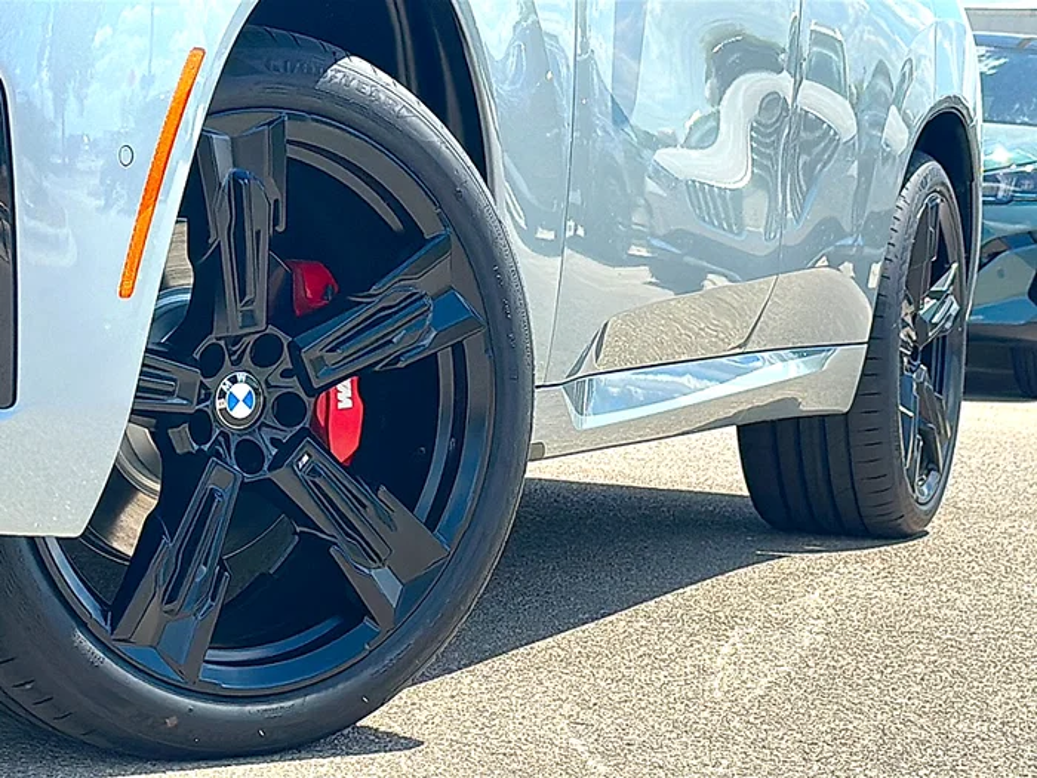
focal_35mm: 86
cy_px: 389
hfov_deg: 22.8
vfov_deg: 17.2
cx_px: 518
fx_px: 2576
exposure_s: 1/3759
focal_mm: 6.86
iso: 80
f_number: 1.78
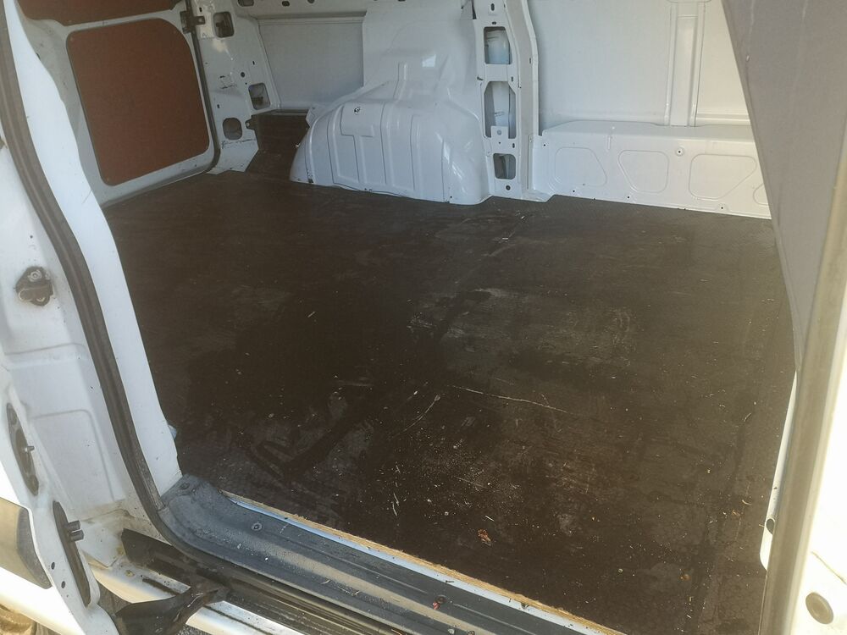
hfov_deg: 58.4
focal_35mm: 31
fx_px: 759
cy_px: 318
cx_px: 424
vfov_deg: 45.4
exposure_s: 1/100
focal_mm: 5.58
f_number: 1.8
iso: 64
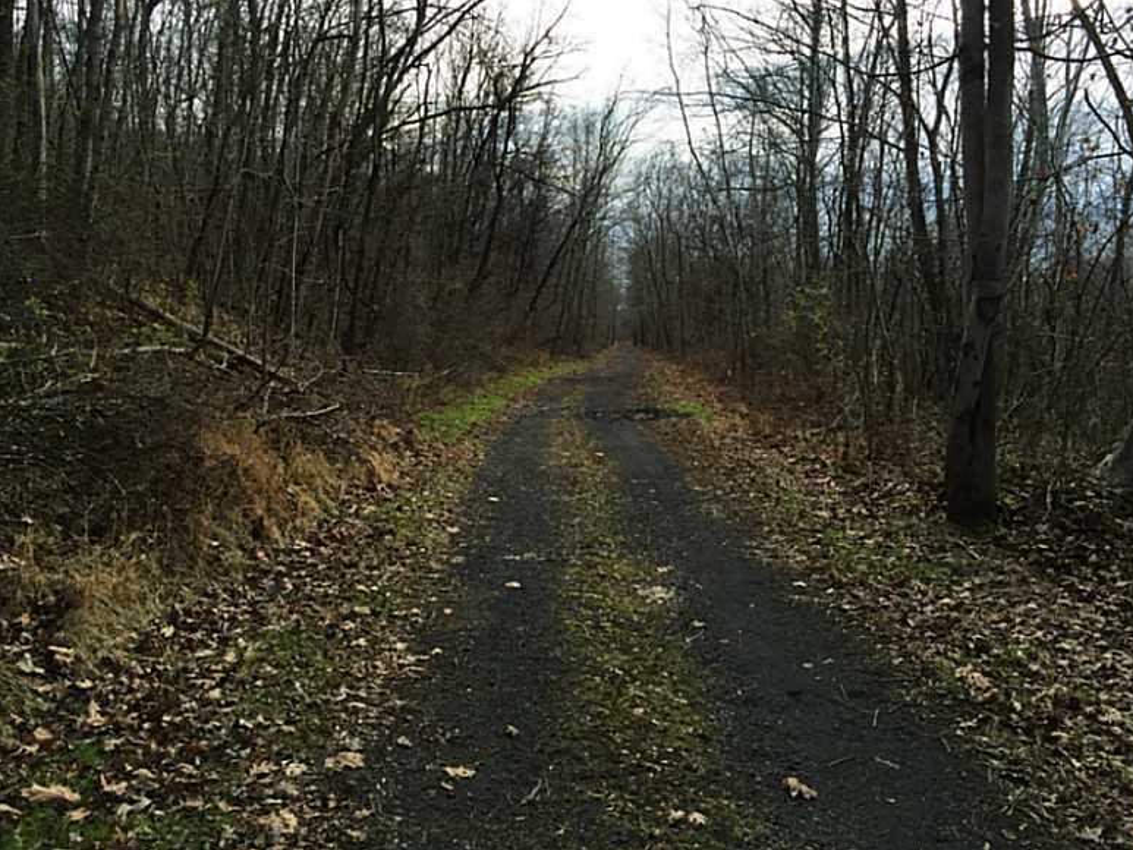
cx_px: 561
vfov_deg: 46.8
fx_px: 982
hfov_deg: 60.0
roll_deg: -0.3
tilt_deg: -3.0
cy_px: 413
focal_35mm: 30
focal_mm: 4.15
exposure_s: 1/332
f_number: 2.2
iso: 32
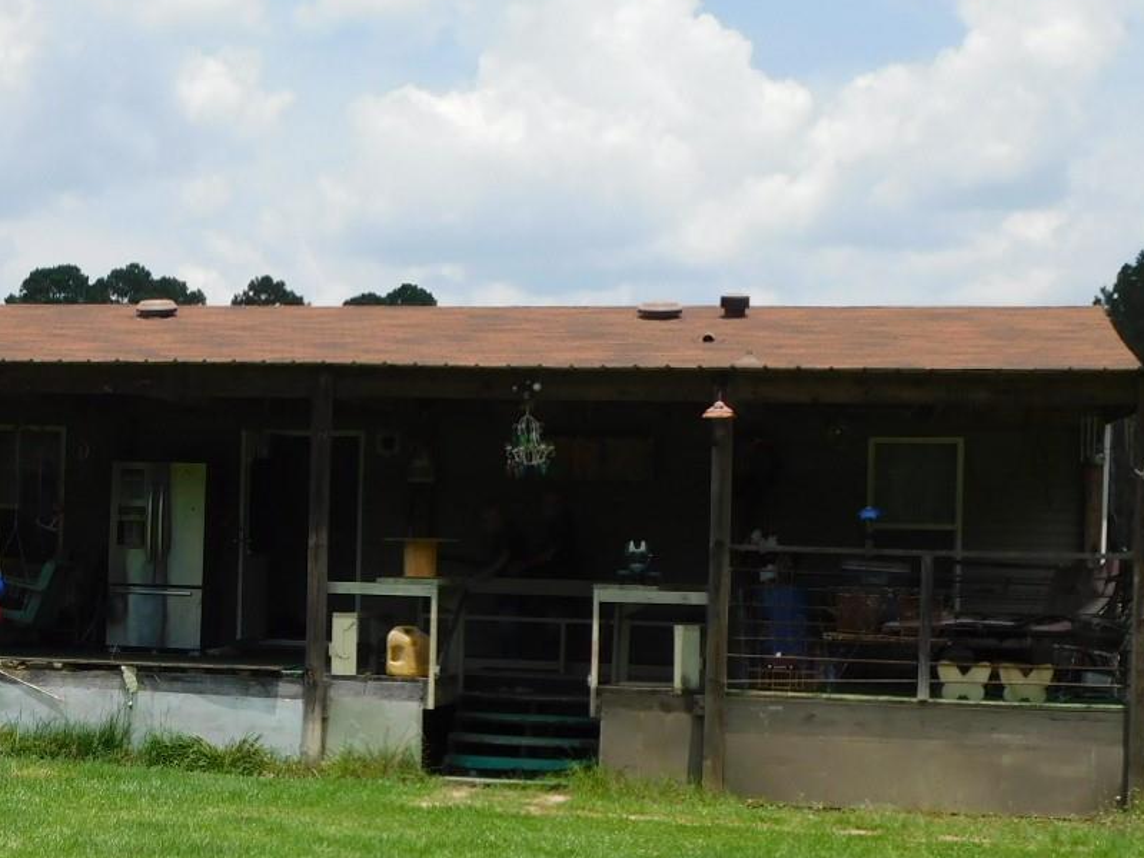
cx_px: 41
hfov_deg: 23.5
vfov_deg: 18.4
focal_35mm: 80
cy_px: 606
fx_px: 2644
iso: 125
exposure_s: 1/1250
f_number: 3.6
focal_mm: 7.1
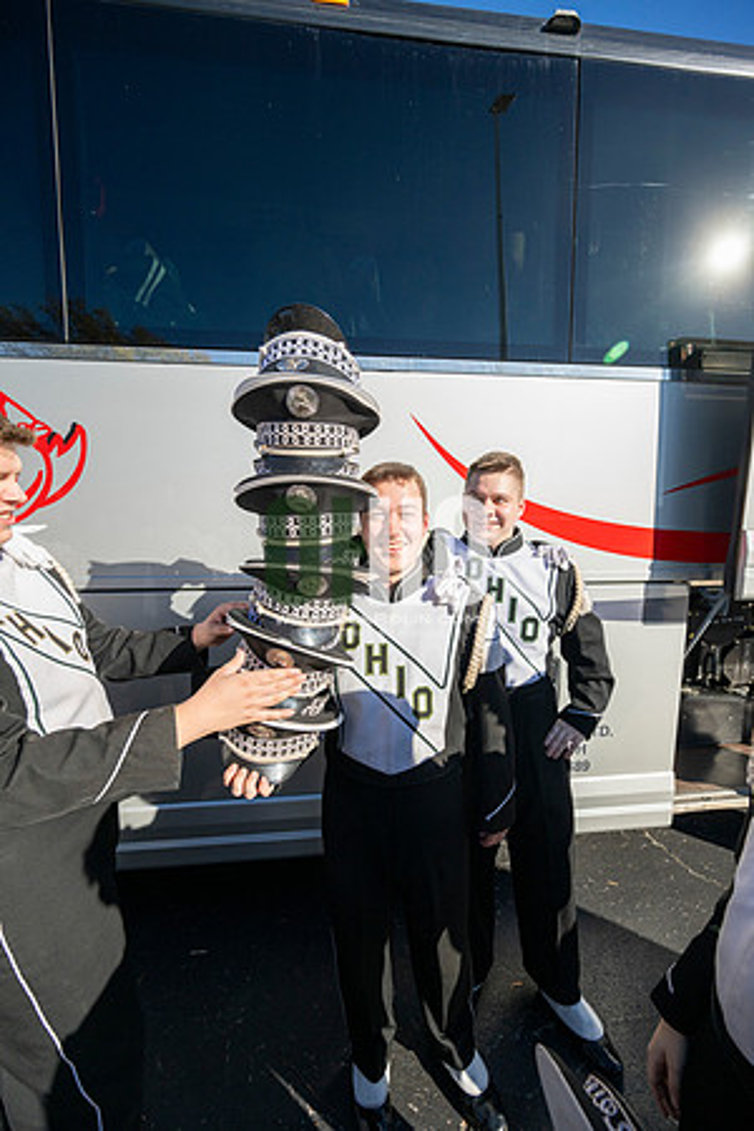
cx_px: 377
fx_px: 440
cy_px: 566
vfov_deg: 104.3
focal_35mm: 14
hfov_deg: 81.2
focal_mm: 14
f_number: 5
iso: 400
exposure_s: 1/2000
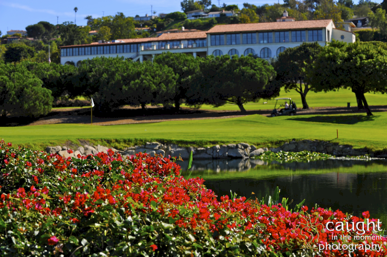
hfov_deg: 28.9
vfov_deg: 19.4
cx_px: 194
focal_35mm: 70
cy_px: 128
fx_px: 752
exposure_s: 1/500
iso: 160
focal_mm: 70
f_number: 6.3
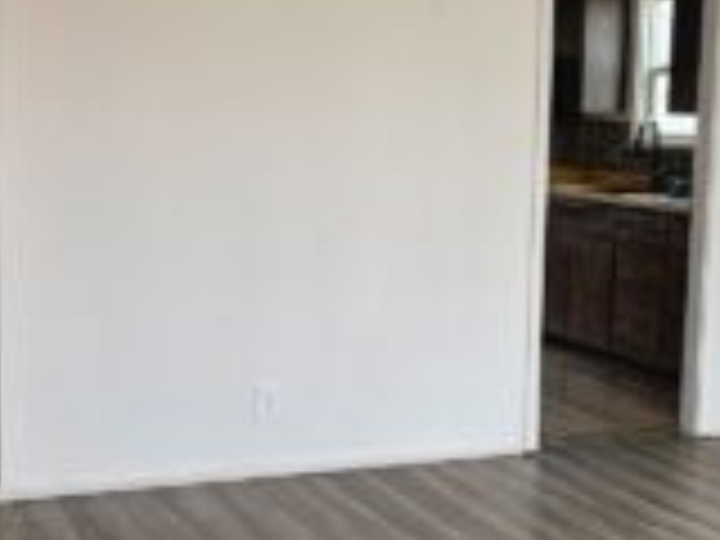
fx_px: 1352
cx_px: 531
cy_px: 306
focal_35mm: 65
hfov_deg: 29.4
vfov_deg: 22.6
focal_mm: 5.96
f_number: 1.6
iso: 125
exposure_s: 1/60
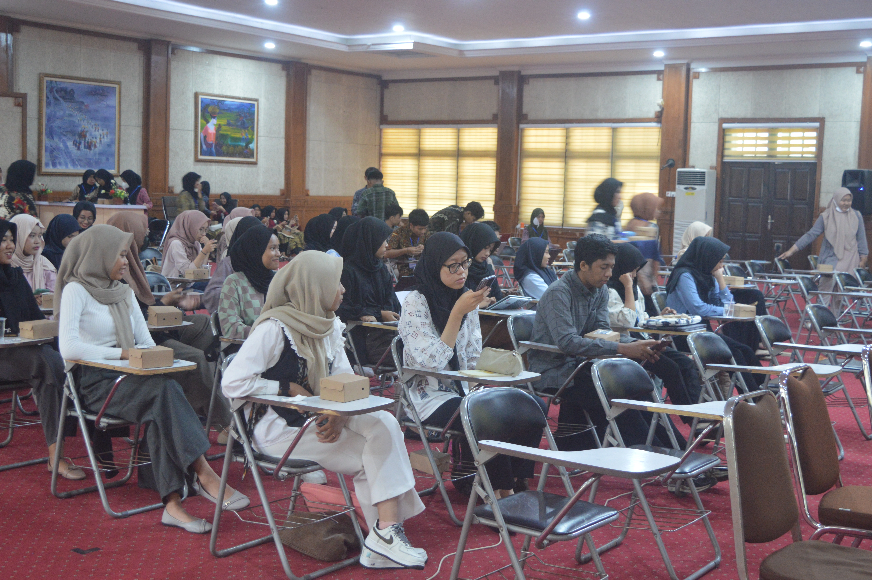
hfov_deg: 43.6
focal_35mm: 45
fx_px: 1089
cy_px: 290
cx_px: 436
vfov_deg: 29.8
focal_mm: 30
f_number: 4.2
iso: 1600
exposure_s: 1/25
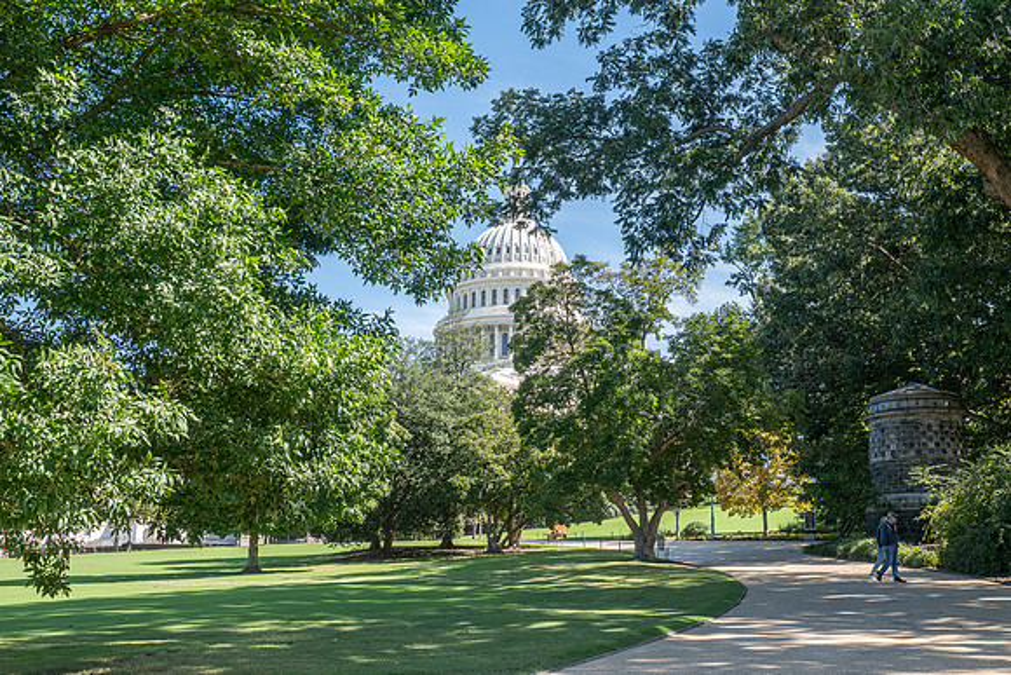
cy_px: 338
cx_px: 506
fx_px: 1067
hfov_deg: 50.7
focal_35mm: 38
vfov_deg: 35.1
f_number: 11
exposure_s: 1/200
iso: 720
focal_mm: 38
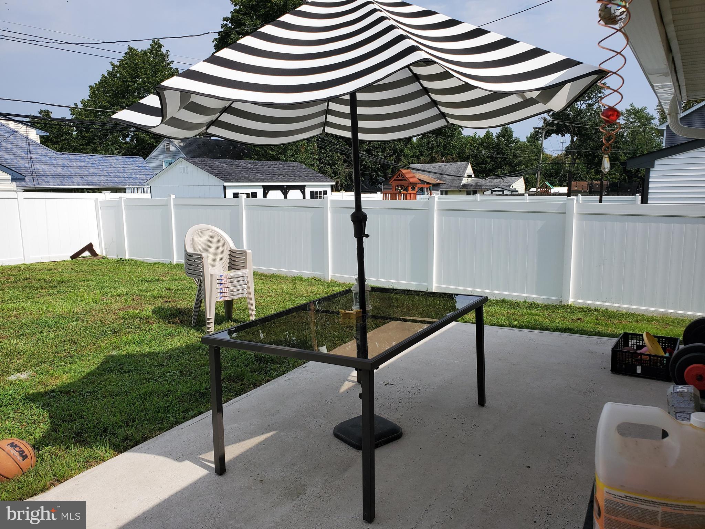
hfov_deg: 67.3
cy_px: 264
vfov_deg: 53.1
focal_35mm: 26
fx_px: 530
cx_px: 352
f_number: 2.4
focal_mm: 4.3
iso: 50
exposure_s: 1/2856
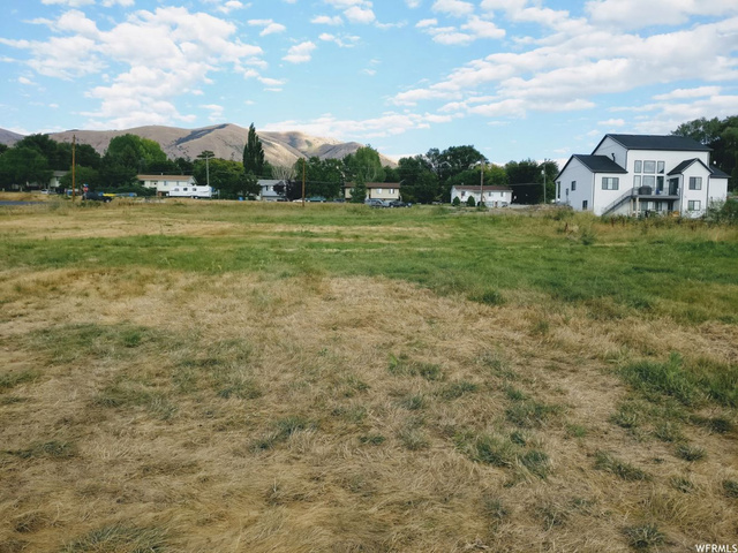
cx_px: 369
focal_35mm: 28
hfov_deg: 63.4
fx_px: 597
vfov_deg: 49.7
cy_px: 276
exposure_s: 1/577
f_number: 2
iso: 125
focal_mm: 4.26
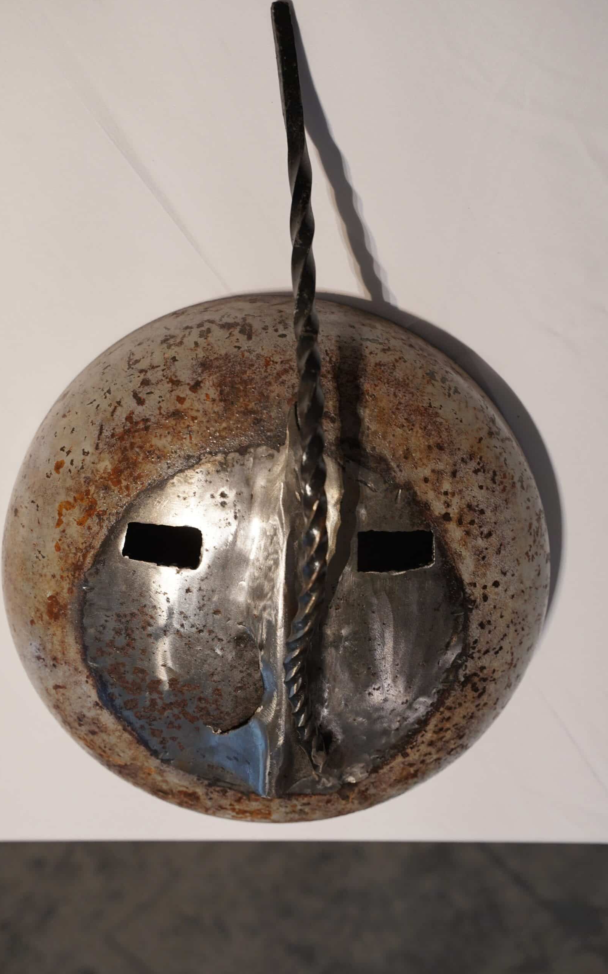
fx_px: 1220
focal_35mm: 46
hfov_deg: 28.0
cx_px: 293
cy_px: 486
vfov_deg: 43.5
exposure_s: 1/50
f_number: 4.5
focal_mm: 45
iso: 500
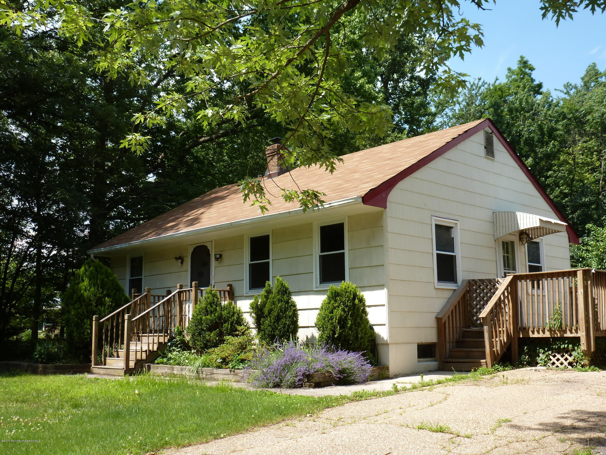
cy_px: 228
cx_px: 303
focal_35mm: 38
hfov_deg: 49.0
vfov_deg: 37.7
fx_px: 665
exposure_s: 1/320
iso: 100
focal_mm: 6.8
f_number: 3.8
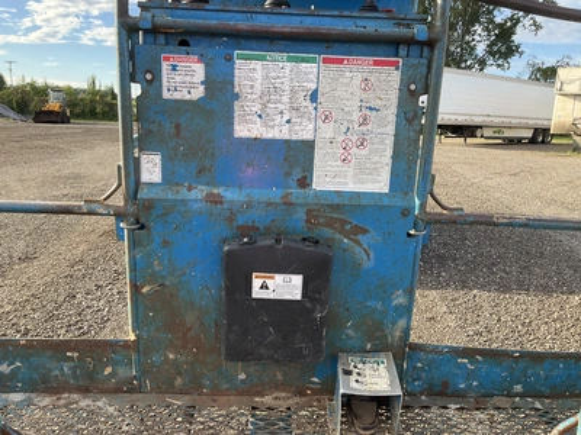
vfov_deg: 48.2
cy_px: 218
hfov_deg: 61.7
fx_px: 487
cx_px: 290
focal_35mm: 29
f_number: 1.8
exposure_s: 1/391
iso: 25
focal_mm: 3
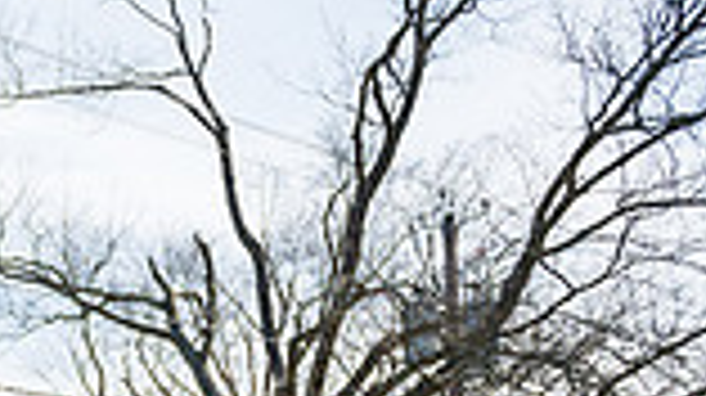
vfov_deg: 11.8
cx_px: -324
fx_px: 1740
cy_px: 756
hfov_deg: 20.1
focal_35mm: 93
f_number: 4
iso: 200
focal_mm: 24
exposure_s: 1/3200
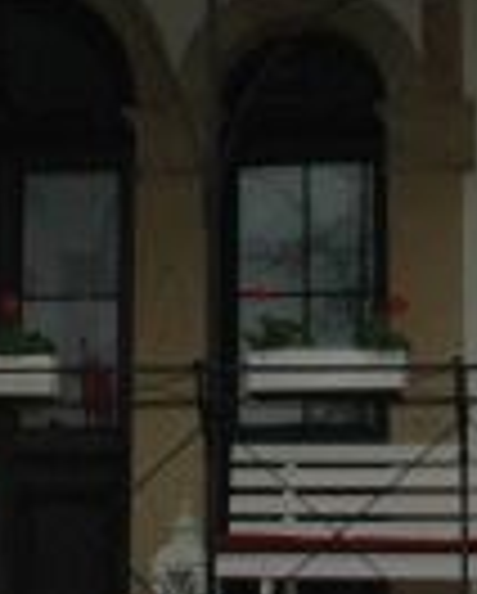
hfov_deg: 9.9
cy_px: -86
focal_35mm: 153
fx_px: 2694
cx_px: -130
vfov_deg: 12.3
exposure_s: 1/500
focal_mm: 18
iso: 400
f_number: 7.1
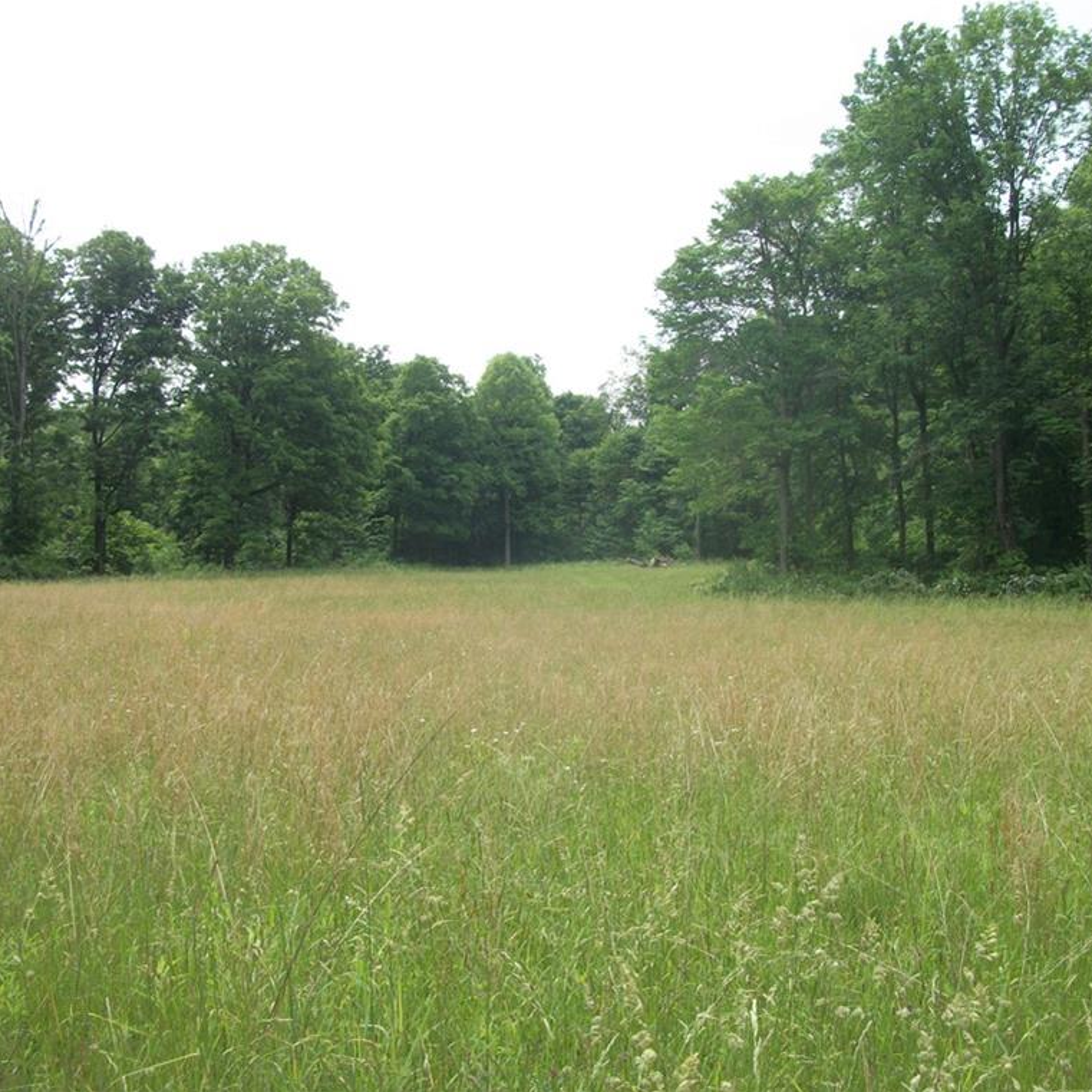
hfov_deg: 43.8
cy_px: 546
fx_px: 1356
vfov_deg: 43.9
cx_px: 517
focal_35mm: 38
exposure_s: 1/125
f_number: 8.8
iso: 80
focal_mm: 5.7
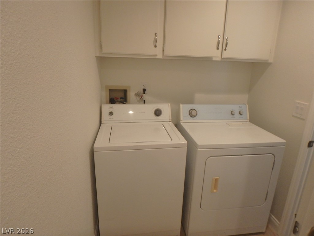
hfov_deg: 79.0
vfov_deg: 63.4
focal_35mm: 21
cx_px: 157
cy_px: 118
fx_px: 190
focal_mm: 3.7
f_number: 3.5
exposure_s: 1/30
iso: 320
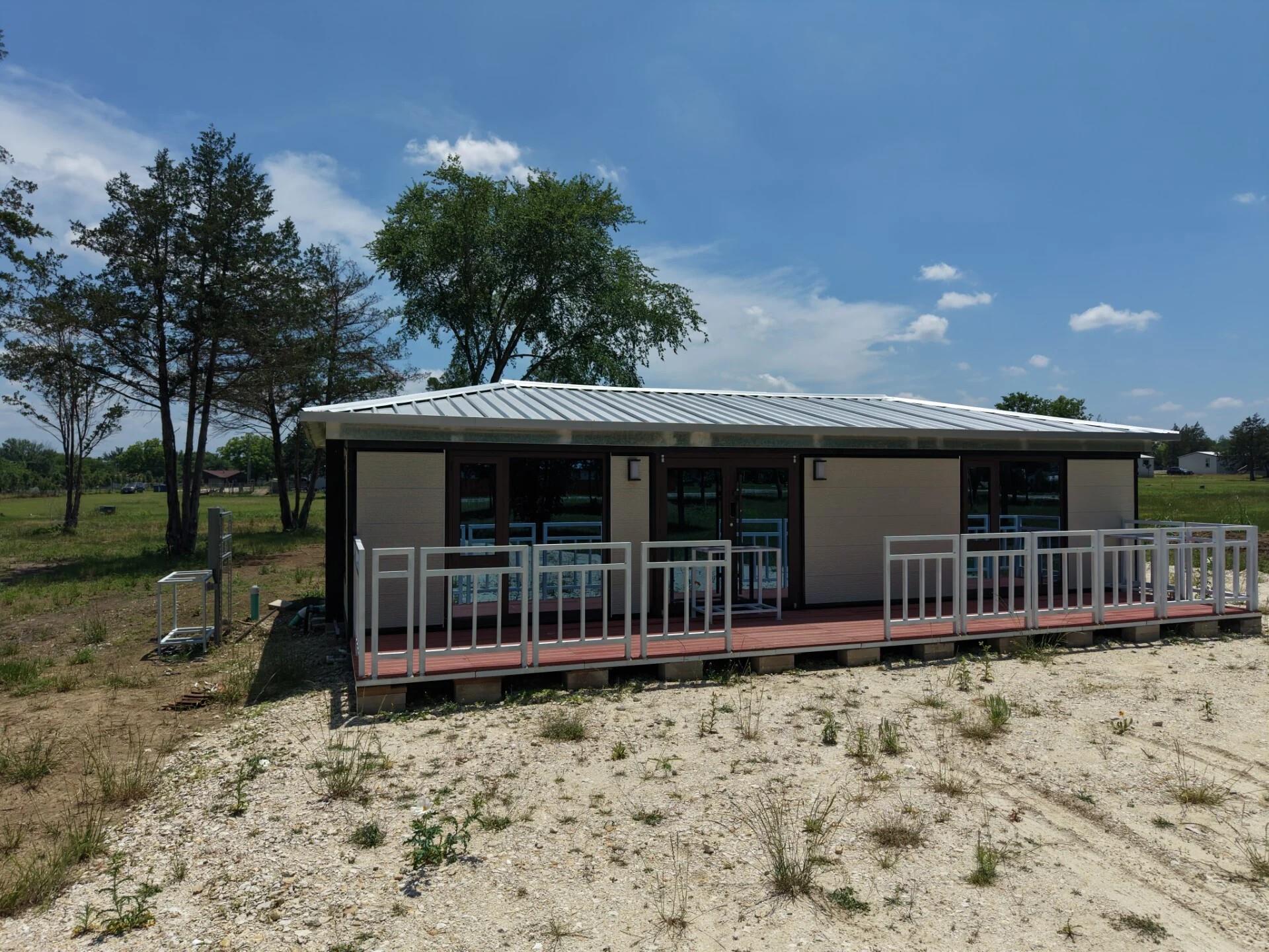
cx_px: 634
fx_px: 880
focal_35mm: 24
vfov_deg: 56.8
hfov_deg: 71.6
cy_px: 476
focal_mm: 8.67
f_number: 1.8
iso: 130
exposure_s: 1/8000
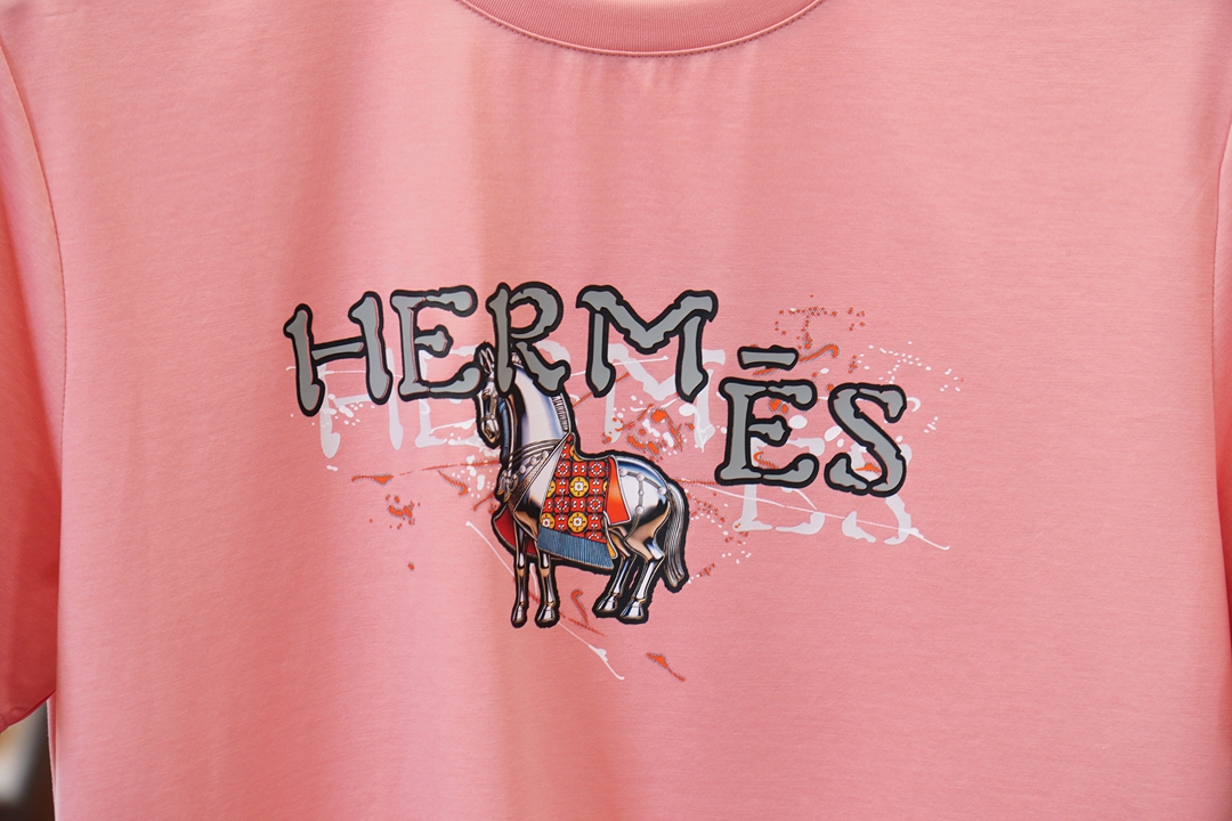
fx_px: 3593
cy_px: 410
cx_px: 616
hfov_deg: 19.5
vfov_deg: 13.0
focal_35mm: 105
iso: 320
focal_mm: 70
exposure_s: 1/125
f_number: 4
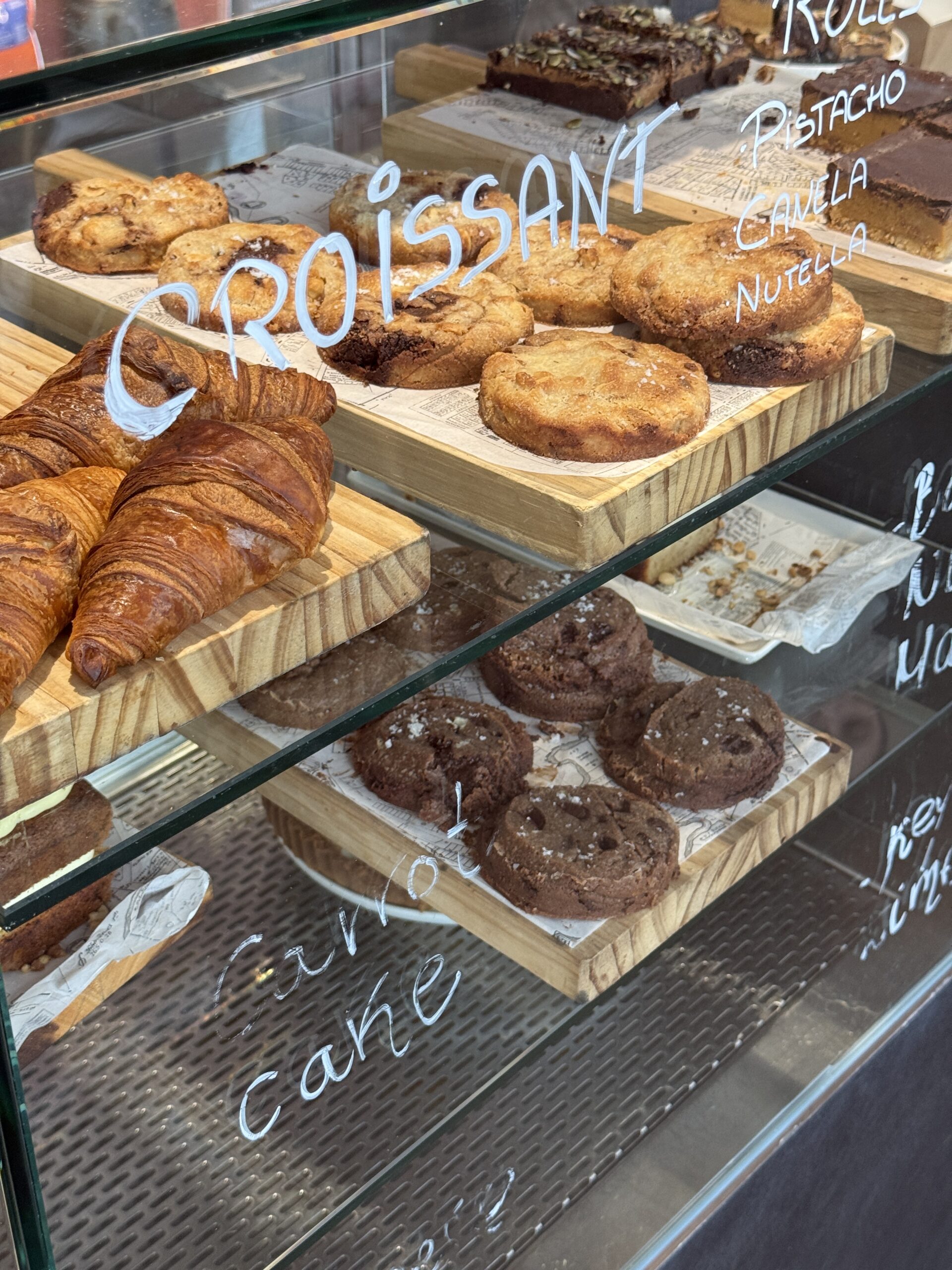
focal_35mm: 48
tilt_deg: -33.0
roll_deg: -1.6
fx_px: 1760
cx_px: 476
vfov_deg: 39.7
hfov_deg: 30.3
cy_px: 635
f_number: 1.78
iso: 80
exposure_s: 1/50
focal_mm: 6.76
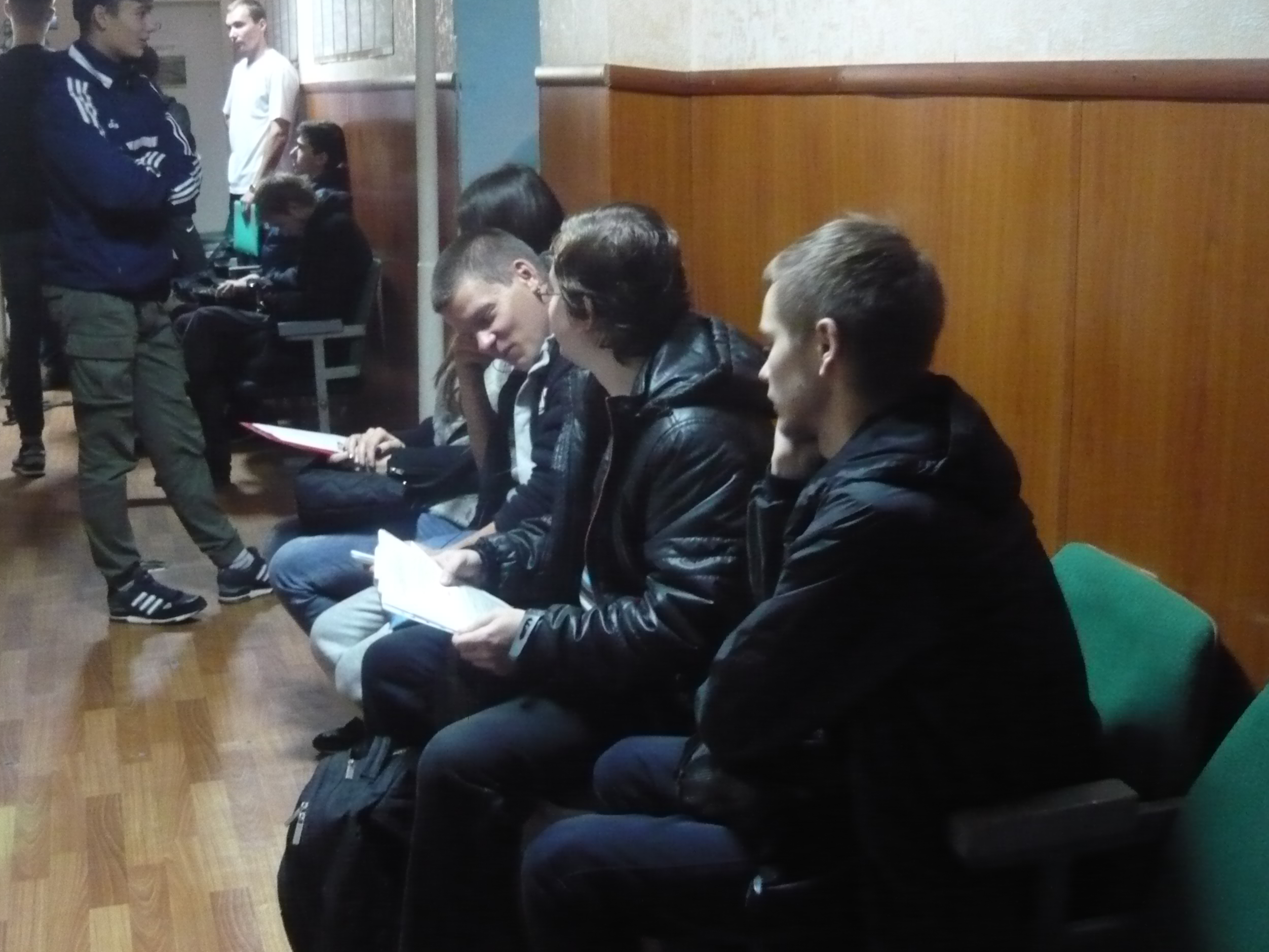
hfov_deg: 43.8
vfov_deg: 33.6
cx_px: 584
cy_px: 511
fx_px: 1576
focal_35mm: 43
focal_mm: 5.5
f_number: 2.8
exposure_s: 1/10
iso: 800
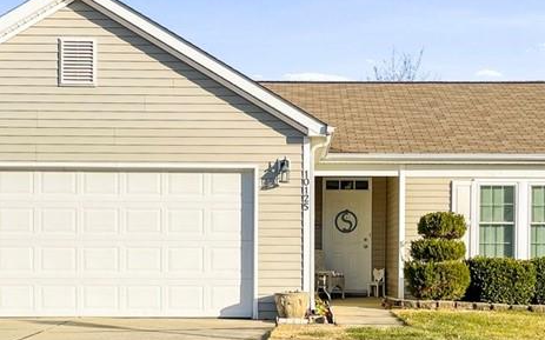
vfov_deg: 21.2
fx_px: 906
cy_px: 231
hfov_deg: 33.5
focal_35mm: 61
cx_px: 300
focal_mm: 5.1
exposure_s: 1/4700
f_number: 1.6
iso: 32
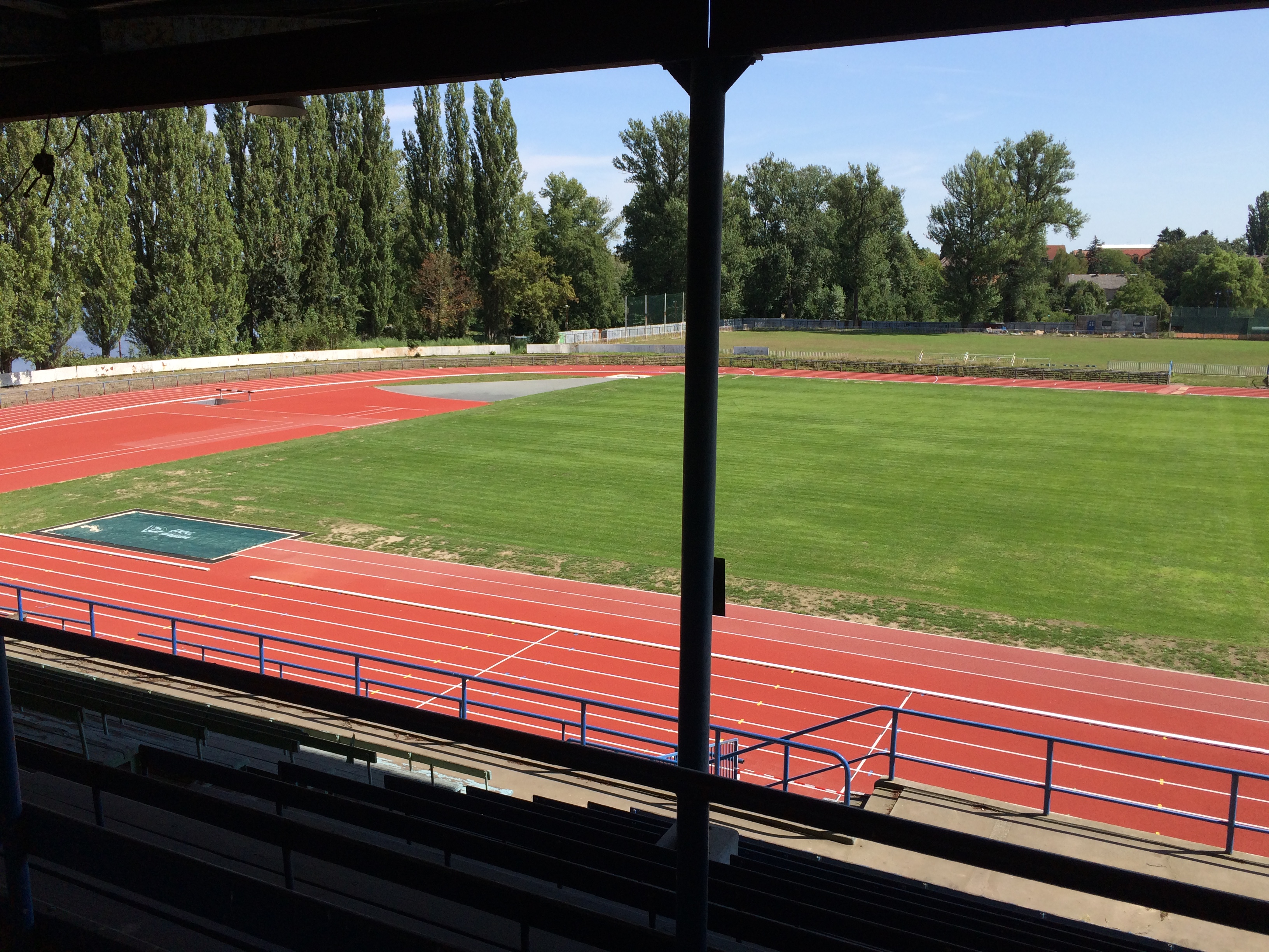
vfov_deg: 48.2
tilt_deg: -10.8
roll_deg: +0.1
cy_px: 476
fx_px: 1063
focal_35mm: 29
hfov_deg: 61.7
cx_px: 634
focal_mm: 4.15
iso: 32
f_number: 2.2
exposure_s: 1/1642
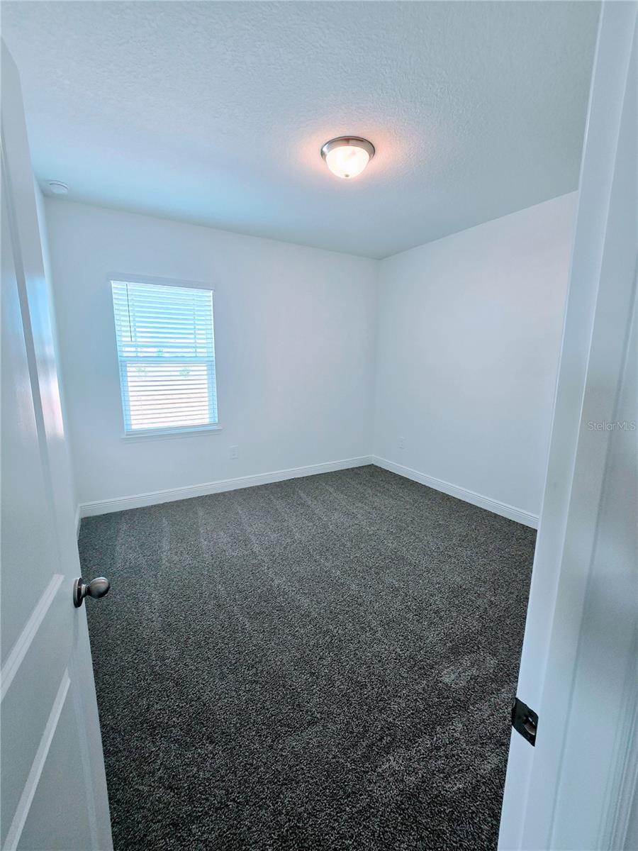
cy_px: 426
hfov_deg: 89.9
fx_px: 319
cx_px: 319
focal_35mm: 13
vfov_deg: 106.2
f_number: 2.2
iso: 50
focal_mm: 2.2
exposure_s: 1/60
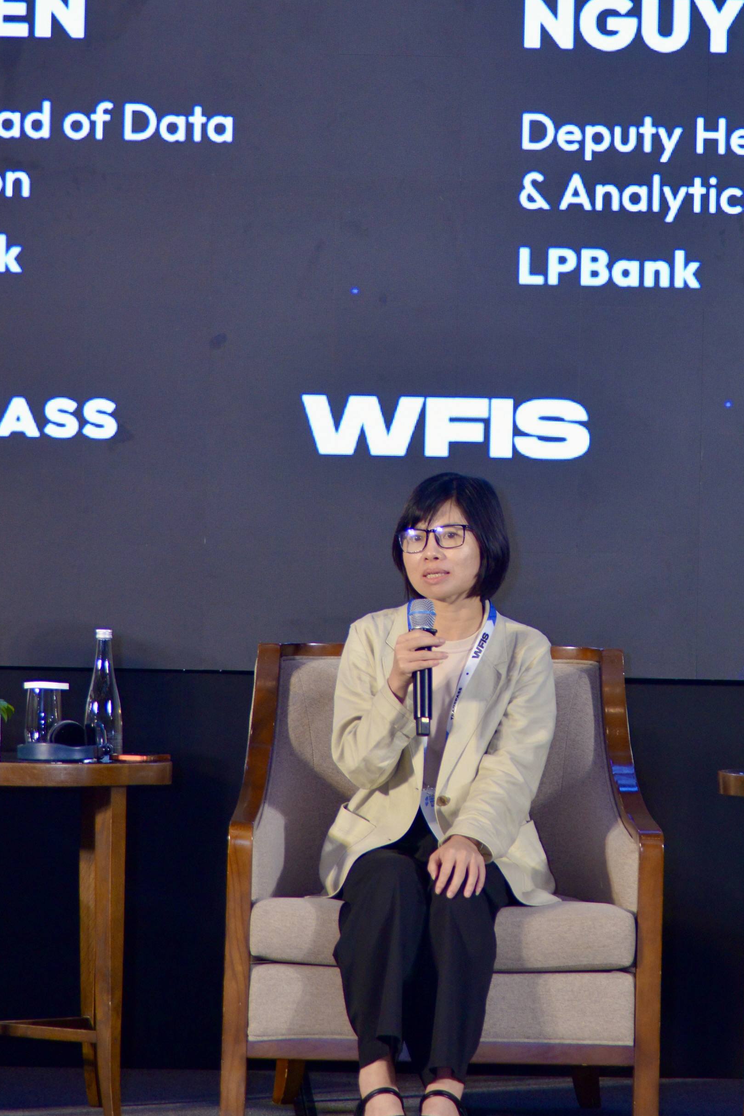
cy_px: 359
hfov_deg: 7.5
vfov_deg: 11.3
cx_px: 524
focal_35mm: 182
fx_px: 5638
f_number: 2.8
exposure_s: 1/250
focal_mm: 120
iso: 1600
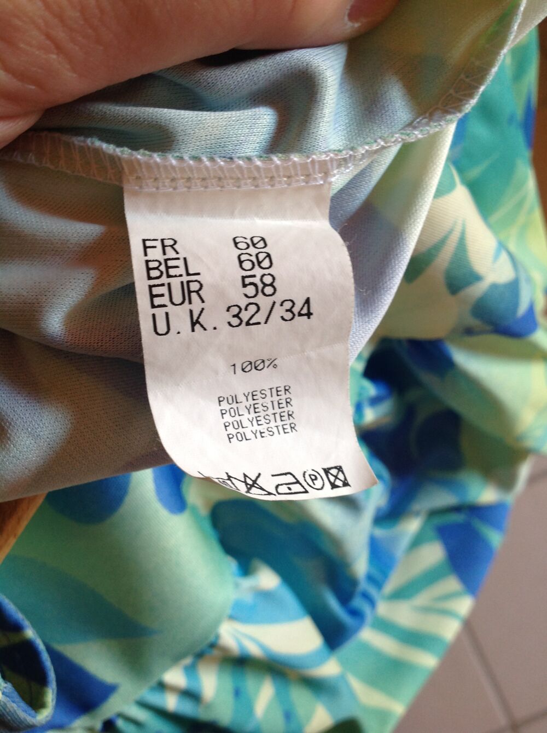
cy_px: 366
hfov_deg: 40.6
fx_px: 739
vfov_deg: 52.7
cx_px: 274
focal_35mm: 35
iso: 50
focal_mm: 4.28
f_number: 2.4
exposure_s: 1/15
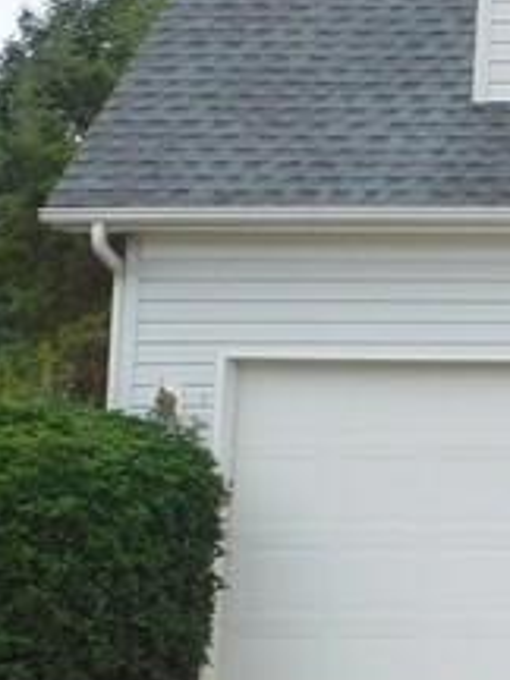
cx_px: 1448
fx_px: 3359
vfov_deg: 11.4
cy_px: -41
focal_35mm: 171
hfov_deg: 7.7
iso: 125
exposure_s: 1/400
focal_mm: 6.3
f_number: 3.5
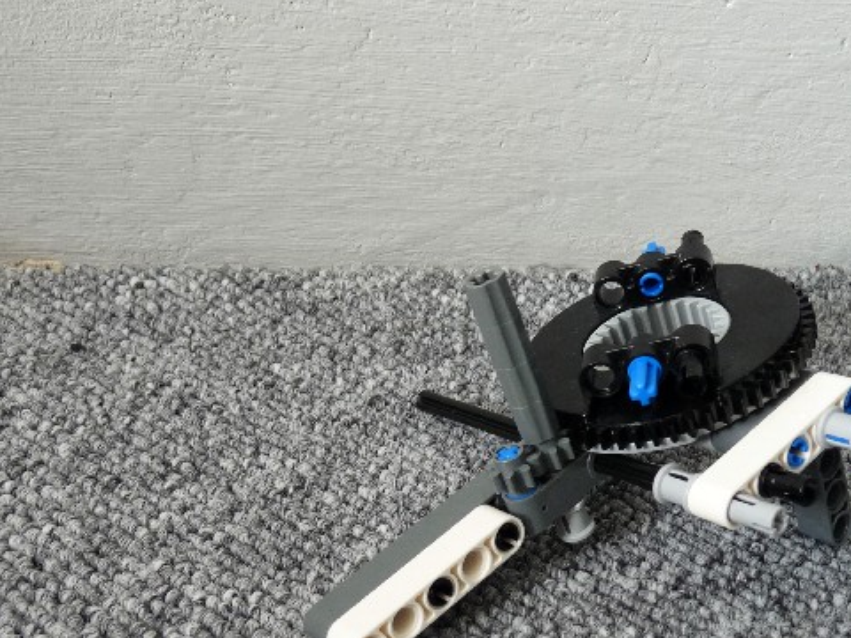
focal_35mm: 45
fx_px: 1106
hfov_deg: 42.1
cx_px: 450
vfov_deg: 31.8
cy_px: 445
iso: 100
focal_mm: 4.8
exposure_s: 1/3.2
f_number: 3.2
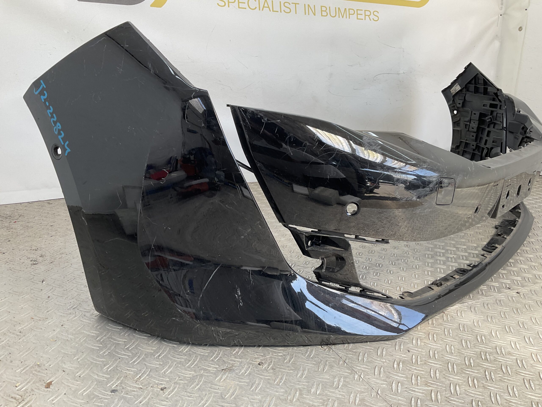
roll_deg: -4.5
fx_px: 454
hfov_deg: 61.7
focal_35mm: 29
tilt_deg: -17.1
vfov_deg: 48.2
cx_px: 271
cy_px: 204
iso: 16
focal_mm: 3
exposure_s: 1/123
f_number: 1.8
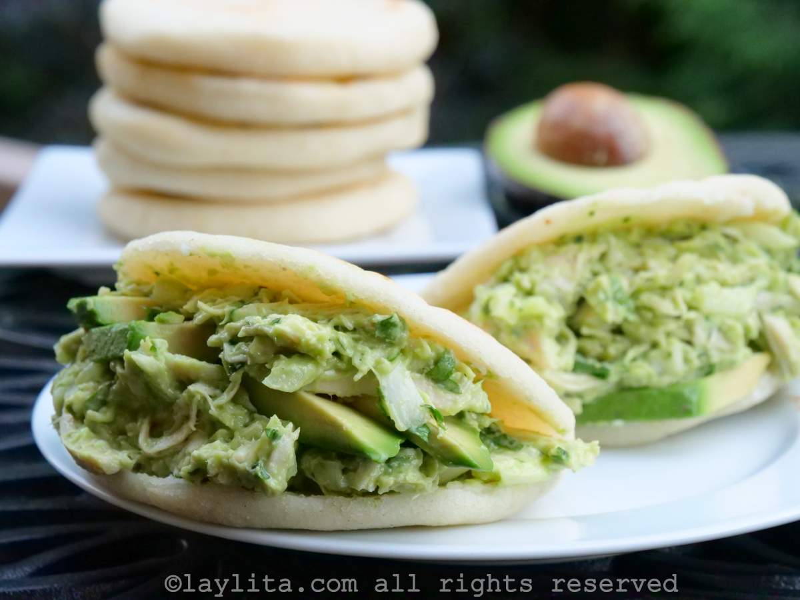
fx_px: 2404
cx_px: 400
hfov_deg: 18.9
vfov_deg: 14.2
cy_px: 300
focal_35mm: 104
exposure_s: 1/100
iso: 3200
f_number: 8
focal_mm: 52
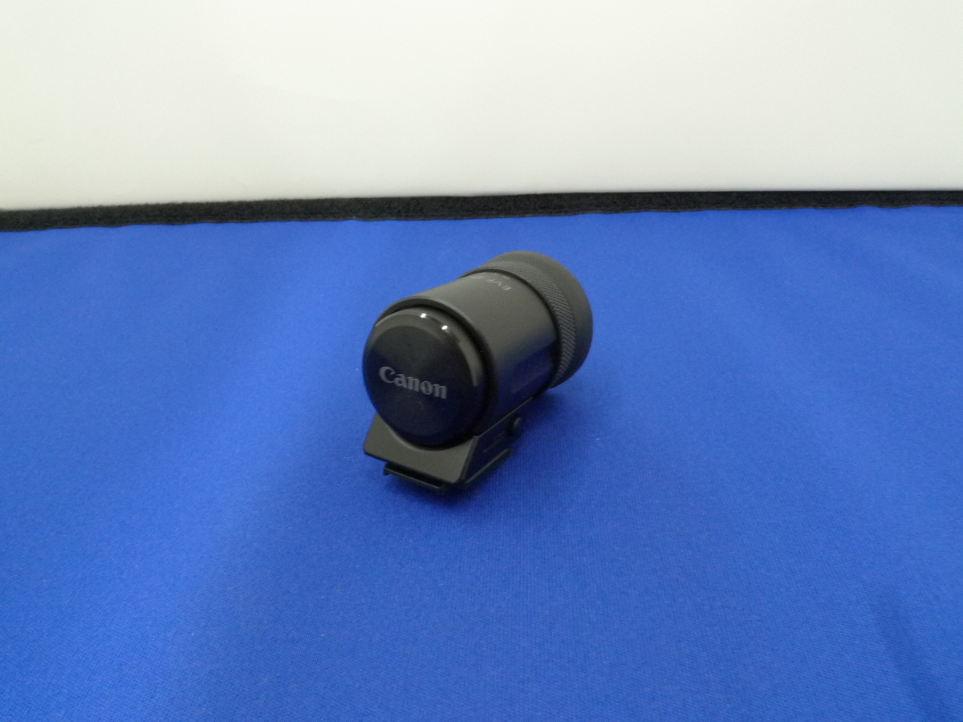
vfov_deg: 56.8
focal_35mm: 24
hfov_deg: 71.6
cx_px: 482
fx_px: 668
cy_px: 361
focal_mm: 5.1
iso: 400
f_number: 8
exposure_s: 1/10
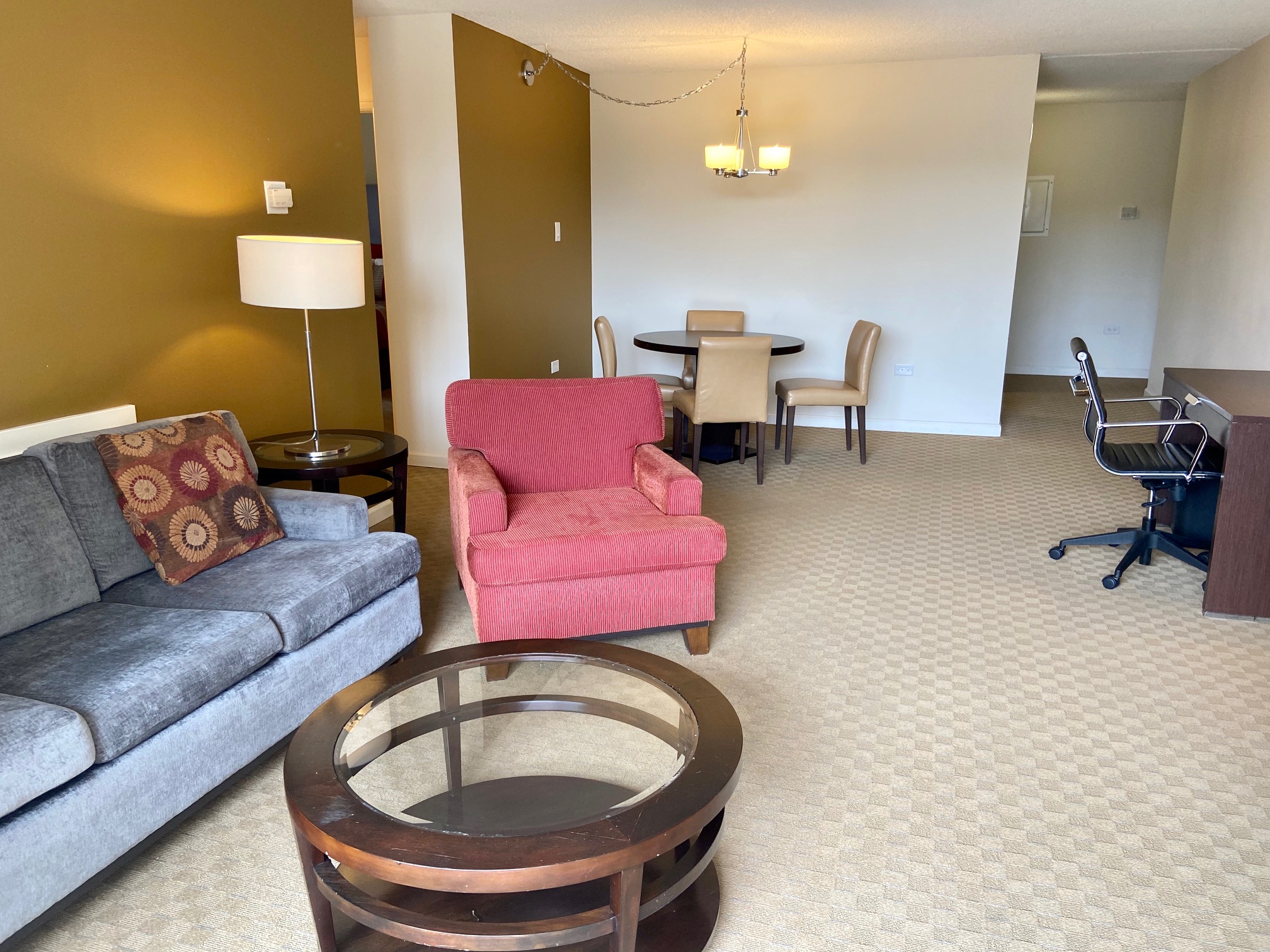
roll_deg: -0.7
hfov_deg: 67.3
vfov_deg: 53.1
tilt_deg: -14.8
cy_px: 476
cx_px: 635
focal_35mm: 26
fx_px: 954
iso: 100
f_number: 1.8
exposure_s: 1/120
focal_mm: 4.25
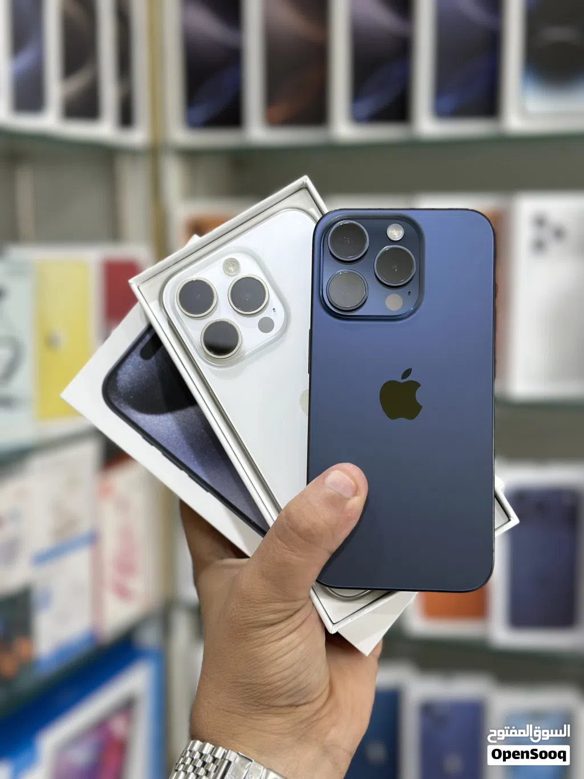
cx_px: 292
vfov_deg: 39.7
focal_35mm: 48
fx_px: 1080
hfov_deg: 30.3
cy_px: 390
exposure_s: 1/100
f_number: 1.78
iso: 100
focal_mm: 6.86
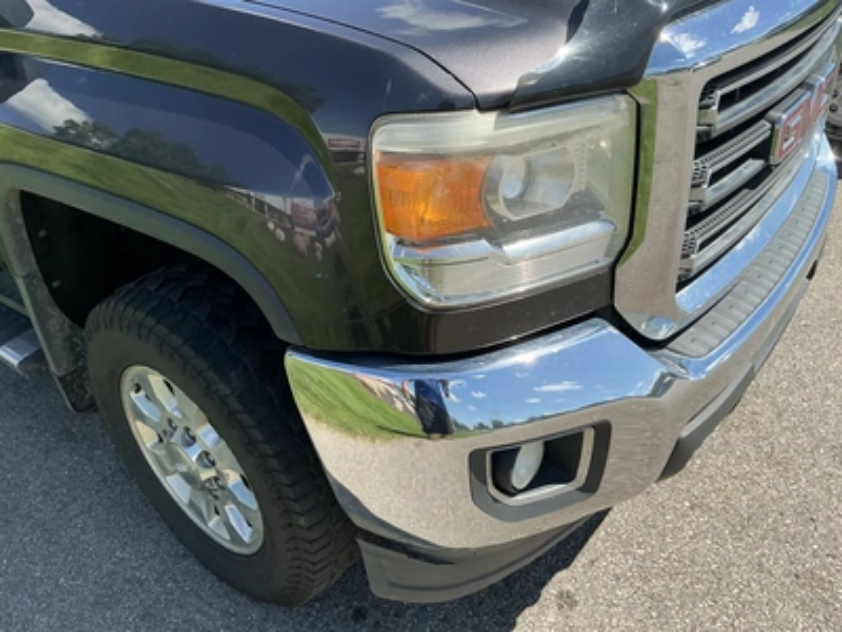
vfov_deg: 49.7
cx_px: 421
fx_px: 681
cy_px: 316
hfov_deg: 63.4
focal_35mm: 28
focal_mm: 3
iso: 25
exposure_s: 1/1121
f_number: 1.8
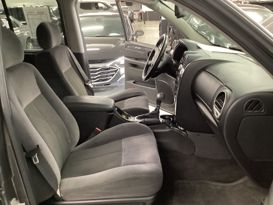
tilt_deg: -22.3
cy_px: 102
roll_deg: +2.0
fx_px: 244
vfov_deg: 45.4
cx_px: 136
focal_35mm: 31
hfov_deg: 58.4
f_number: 2.4
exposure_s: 1/25
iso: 500
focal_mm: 3.3
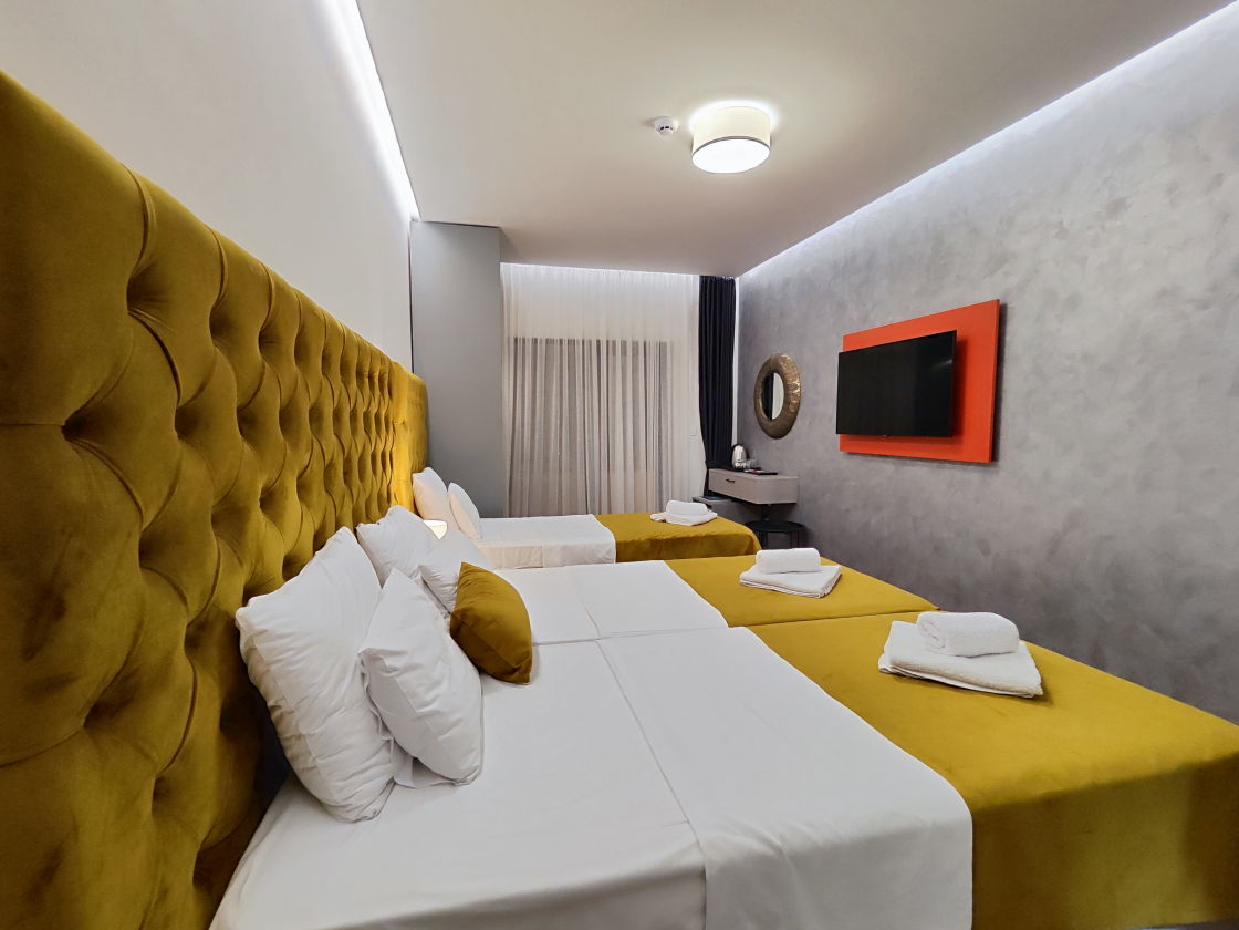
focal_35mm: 16
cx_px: 620
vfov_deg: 78.1
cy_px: 465
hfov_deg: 94.5
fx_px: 573
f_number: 2.4
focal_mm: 2.13
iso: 327
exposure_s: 1/33.3
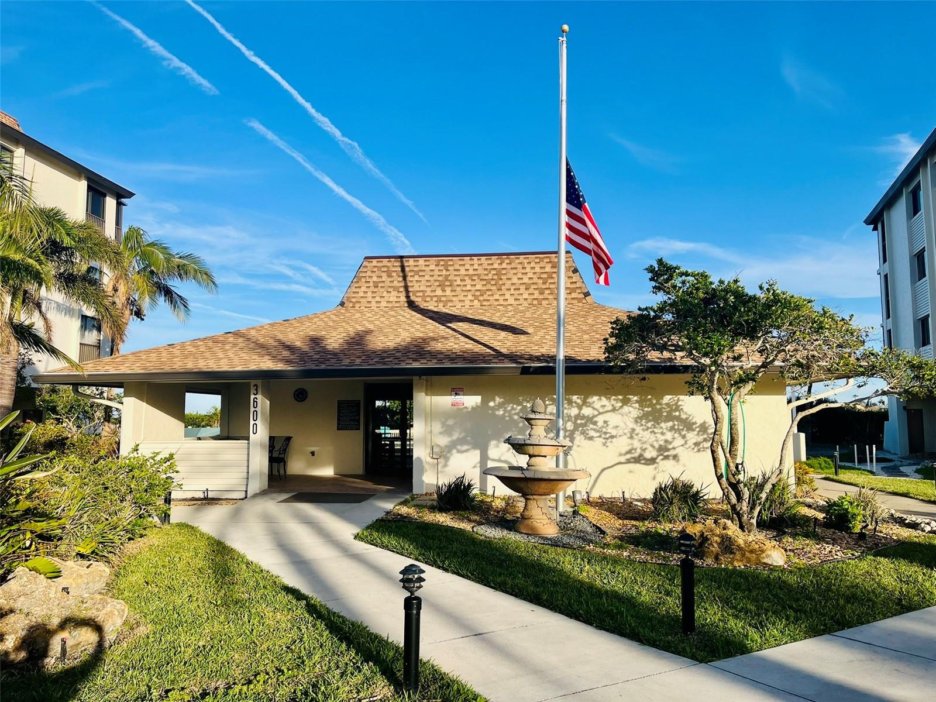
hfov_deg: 67.3
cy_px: 351
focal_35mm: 26
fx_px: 703
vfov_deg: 53.1
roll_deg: +0.5
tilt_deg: +5.5
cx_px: 468
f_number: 1.6
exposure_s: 1/3311
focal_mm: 5.1
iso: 50
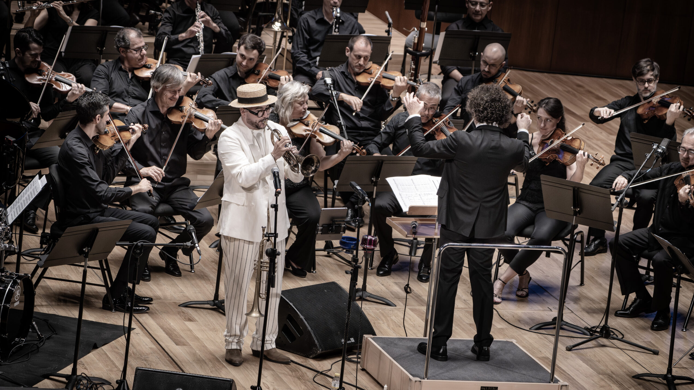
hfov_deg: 10.3
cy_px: 191
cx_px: 346
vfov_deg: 5.8
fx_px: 3865
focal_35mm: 210
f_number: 7.1
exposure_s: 1/320
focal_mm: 200
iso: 3200
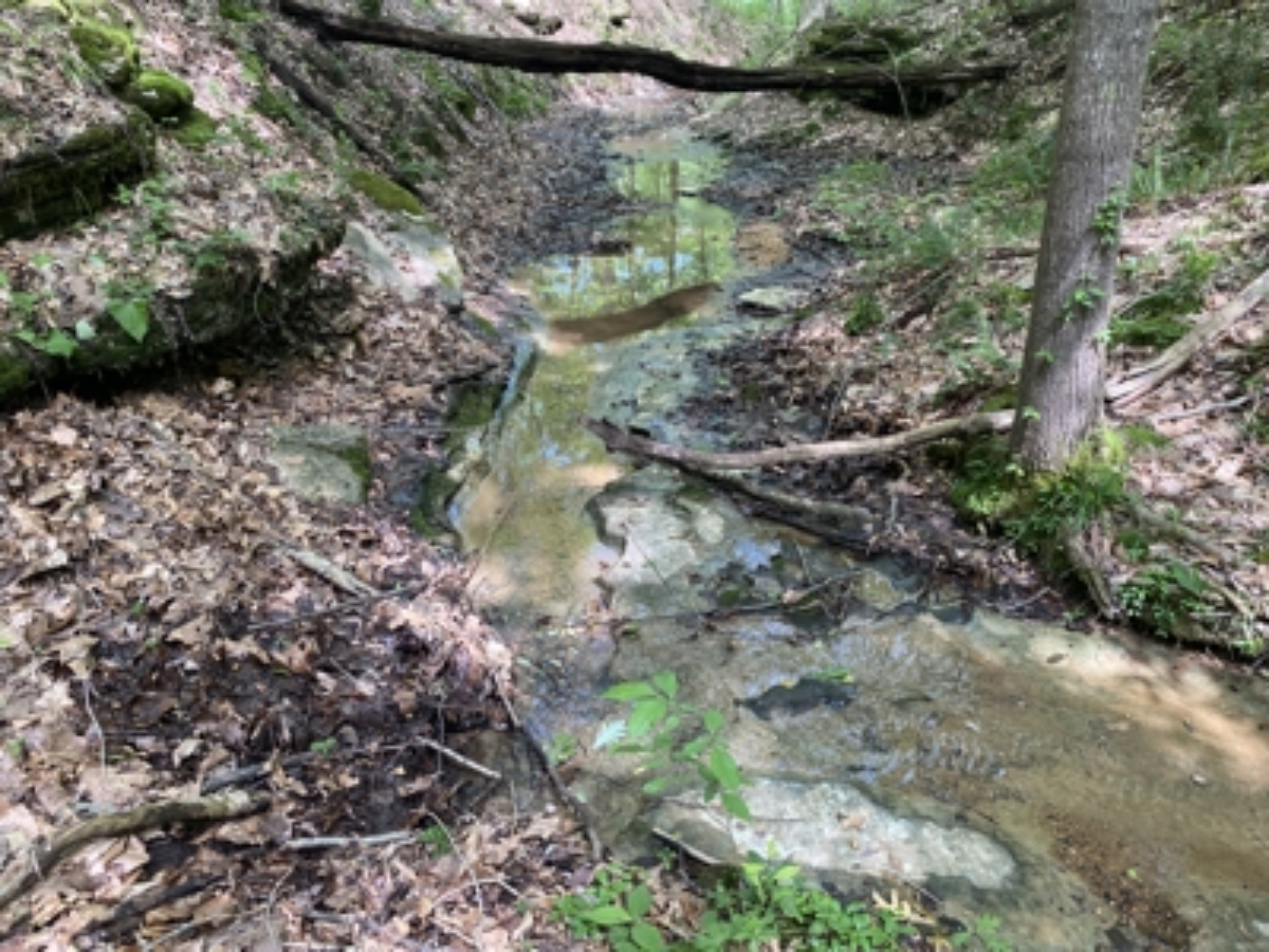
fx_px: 953
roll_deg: -3.0
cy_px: 476
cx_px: 634
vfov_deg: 53.1
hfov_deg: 67.3
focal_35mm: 26
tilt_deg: -25.6
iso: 100
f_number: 1.8
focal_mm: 4.25
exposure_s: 1/121
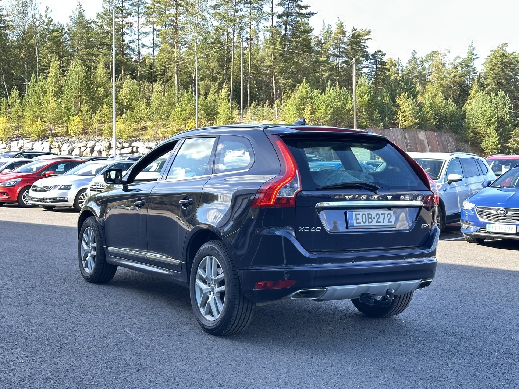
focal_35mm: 49
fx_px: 735
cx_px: 263
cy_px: 192
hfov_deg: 38.9
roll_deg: -0.4
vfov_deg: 29.7
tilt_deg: -2.9
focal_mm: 6.86
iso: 64
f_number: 1.78
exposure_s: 1/151
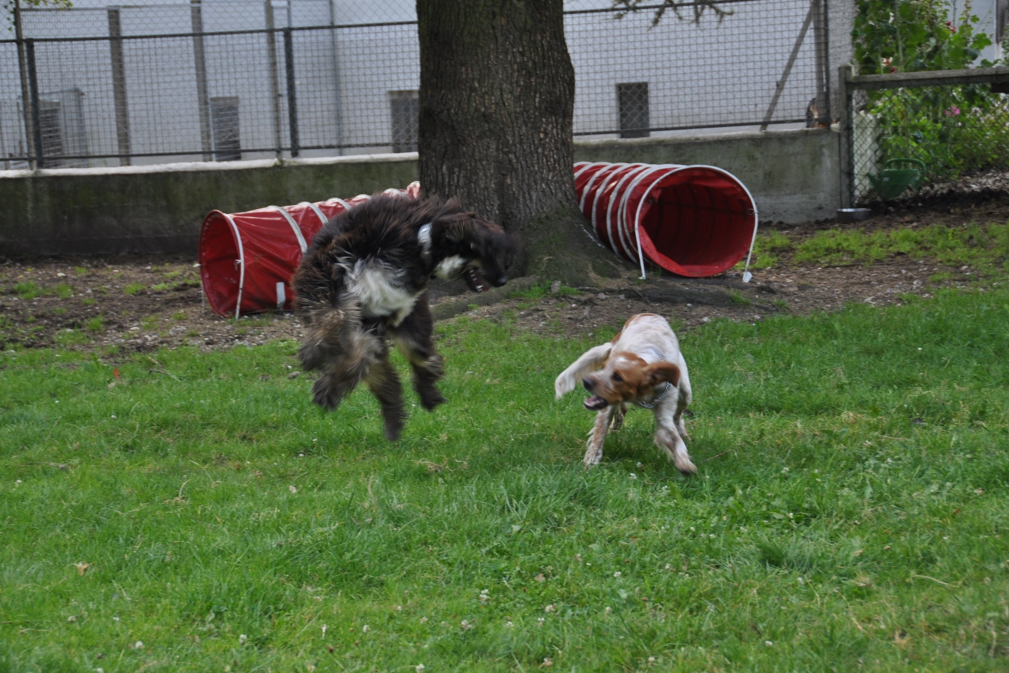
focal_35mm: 99
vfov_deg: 13.9
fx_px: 2761
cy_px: 335
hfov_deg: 20.7
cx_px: 508
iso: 360
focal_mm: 65
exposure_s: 1/125
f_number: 5.6
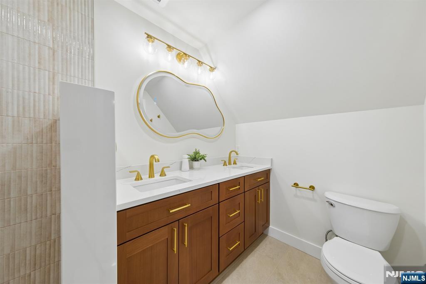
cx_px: 213
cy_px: 142
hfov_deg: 112.6
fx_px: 142
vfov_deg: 90.0
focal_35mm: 12
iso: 160
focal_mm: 8
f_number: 8
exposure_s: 1/15
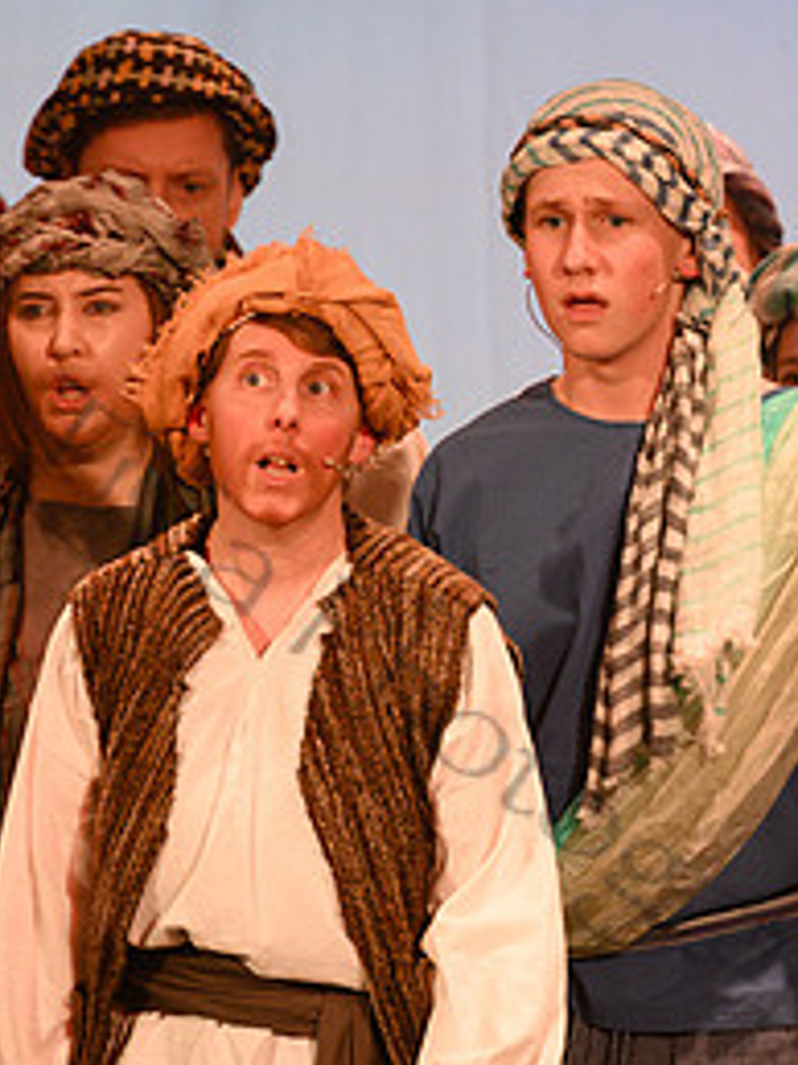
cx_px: 550
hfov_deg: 2.8
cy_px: 413
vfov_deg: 3.8
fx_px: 16212
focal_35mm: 527
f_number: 2.8
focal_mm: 200
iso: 640
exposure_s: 1/160
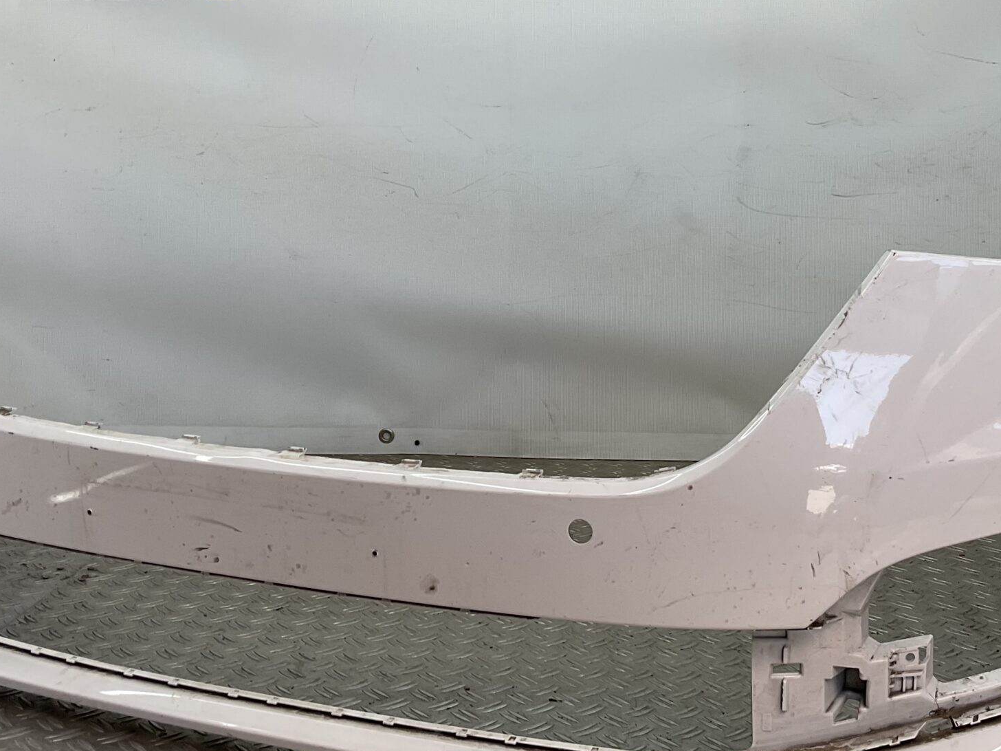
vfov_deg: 28.5
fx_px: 1475
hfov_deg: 37.3
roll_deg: -2.2
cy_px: 316
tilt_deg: -8.6
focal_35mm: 51
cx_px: 619
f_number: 1.8
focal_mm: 3
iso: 16
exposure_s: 1/220
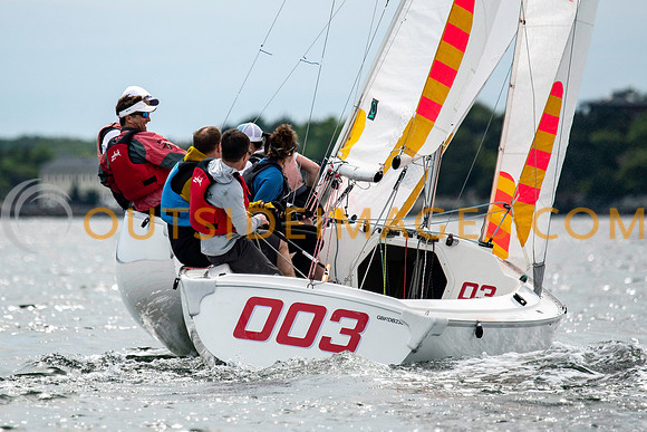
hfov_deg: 3.3
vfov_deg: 2.2
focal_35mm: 621
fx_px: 11165
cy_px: 178
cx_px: 207
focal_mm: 300
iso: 250
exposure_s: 1/4000
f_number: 4
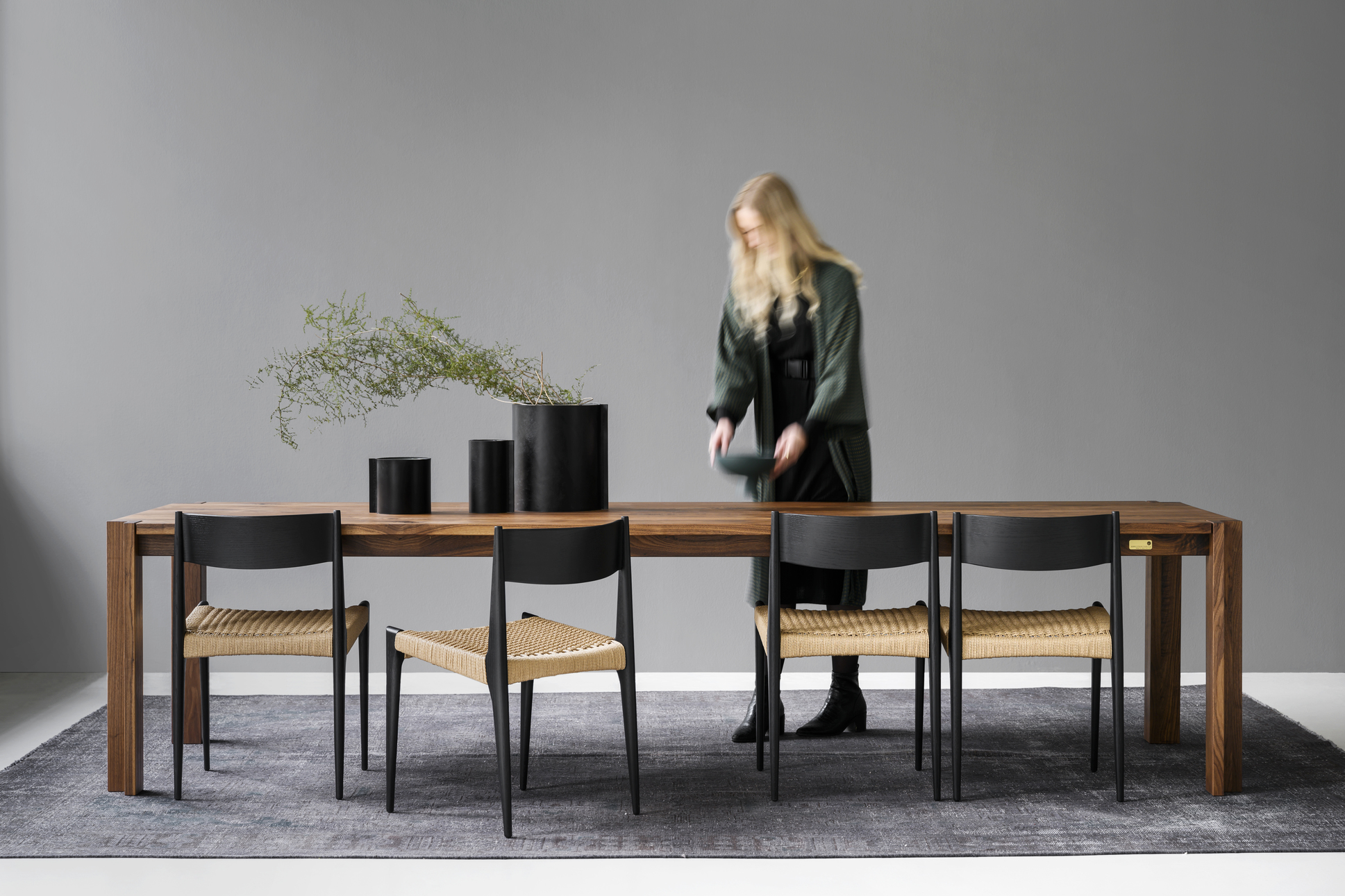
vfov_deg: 22.3
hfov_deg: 32.9
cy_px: 448
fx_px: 2279
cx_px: 672
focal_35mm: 61
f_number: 4.5
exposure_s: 1/4
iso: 100
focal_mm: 61
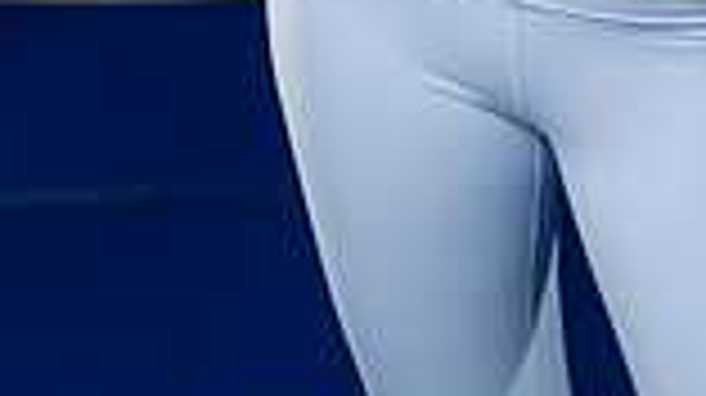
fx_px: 3928
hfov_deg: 10.2
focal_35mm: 210
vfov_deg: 5.6
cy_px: -495
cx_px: 630
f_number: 4
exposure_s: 1/125
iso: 800
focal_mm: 70
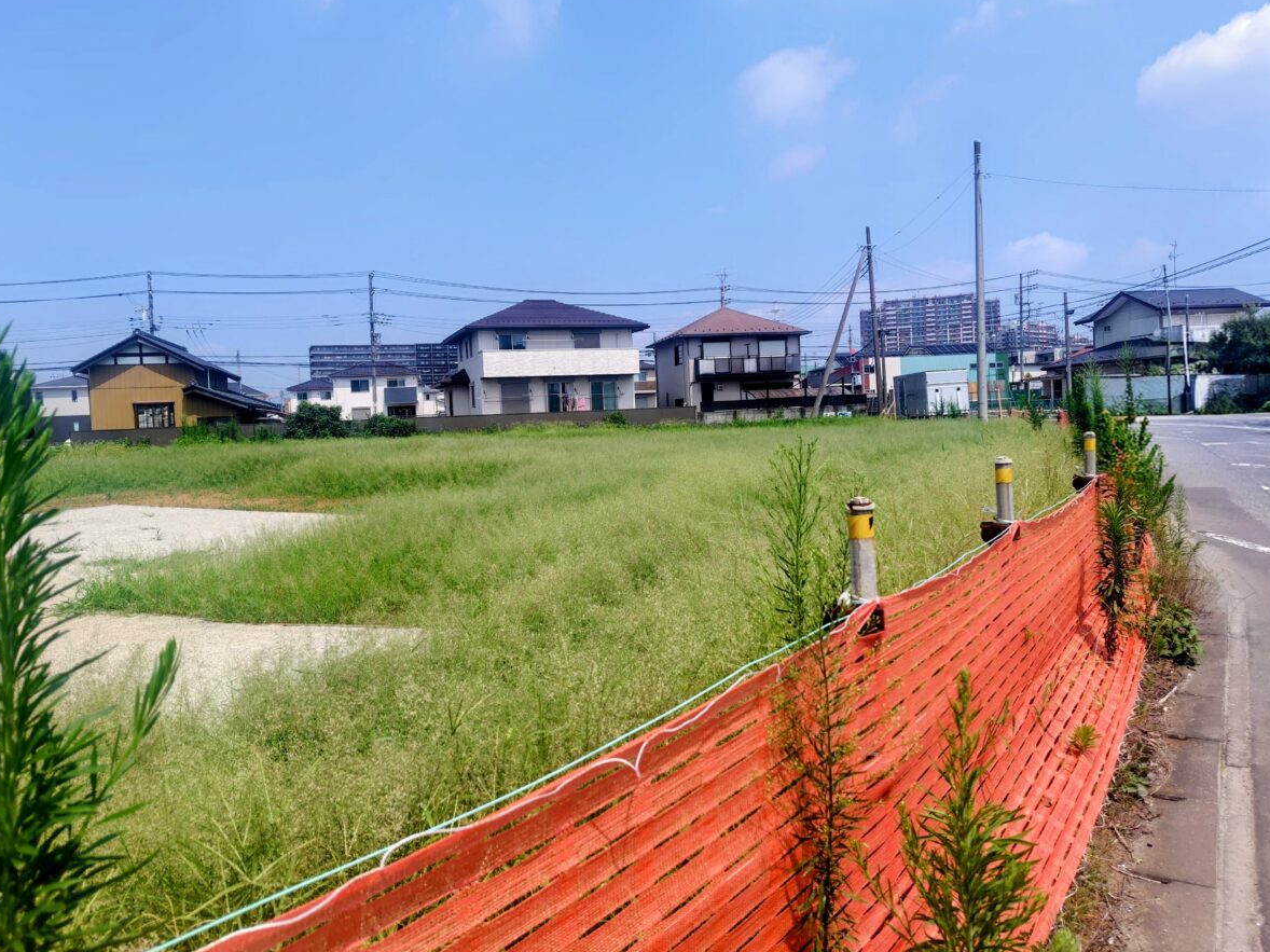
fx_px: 917
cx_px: 625
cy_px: 452
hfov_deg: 69.4
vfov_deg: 54.8
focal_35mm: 25
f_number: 1.9
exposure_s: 1/1697
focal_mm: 5.6
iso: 50
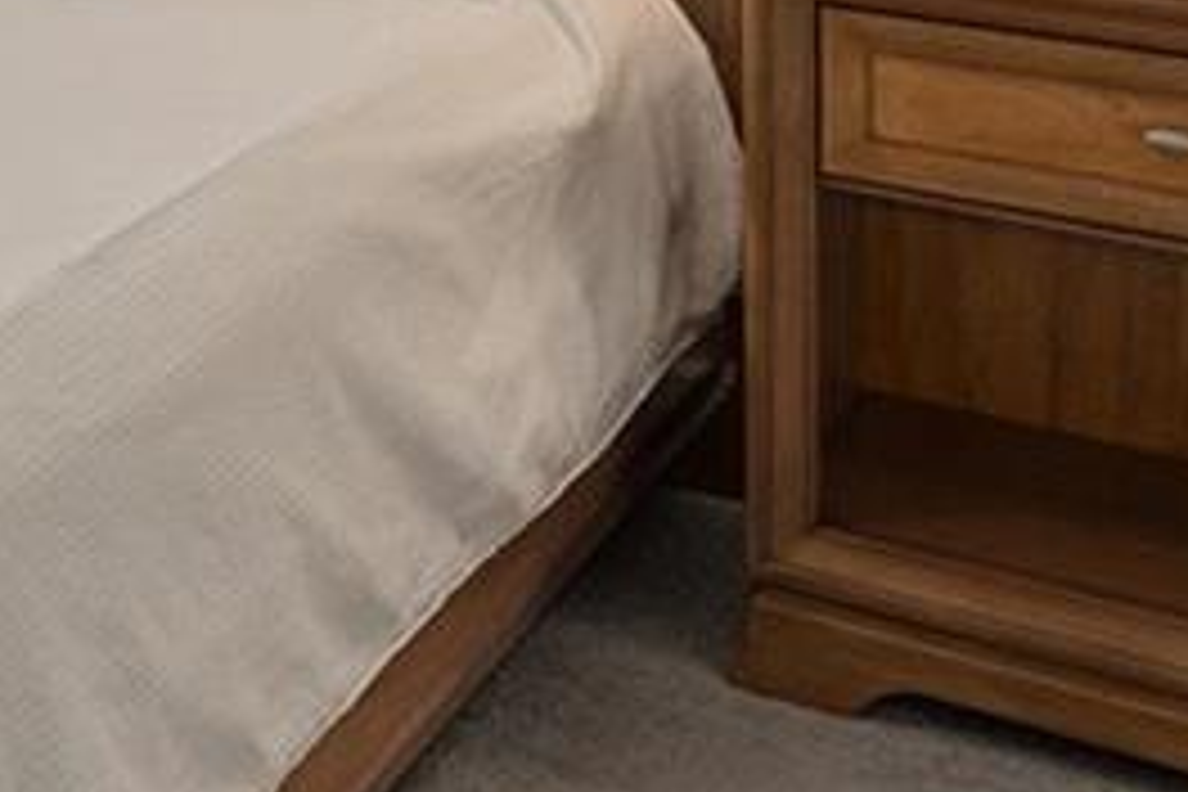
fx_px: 2805
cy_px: -680
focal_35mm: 85
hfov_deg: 19.4
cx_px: -806
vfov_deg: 14.1
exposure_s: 1/15
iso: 400
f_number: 8
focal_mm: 14
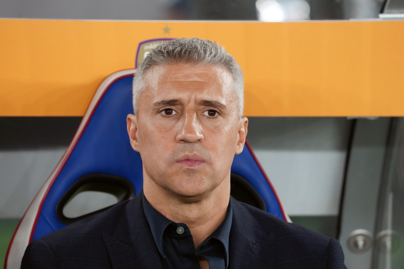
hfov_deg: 5.6
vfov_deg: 3.7
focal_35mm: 371
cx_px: 202
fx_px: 4163
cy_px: 134
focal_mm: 371
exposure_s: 1/640
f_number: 6.3
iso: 5000
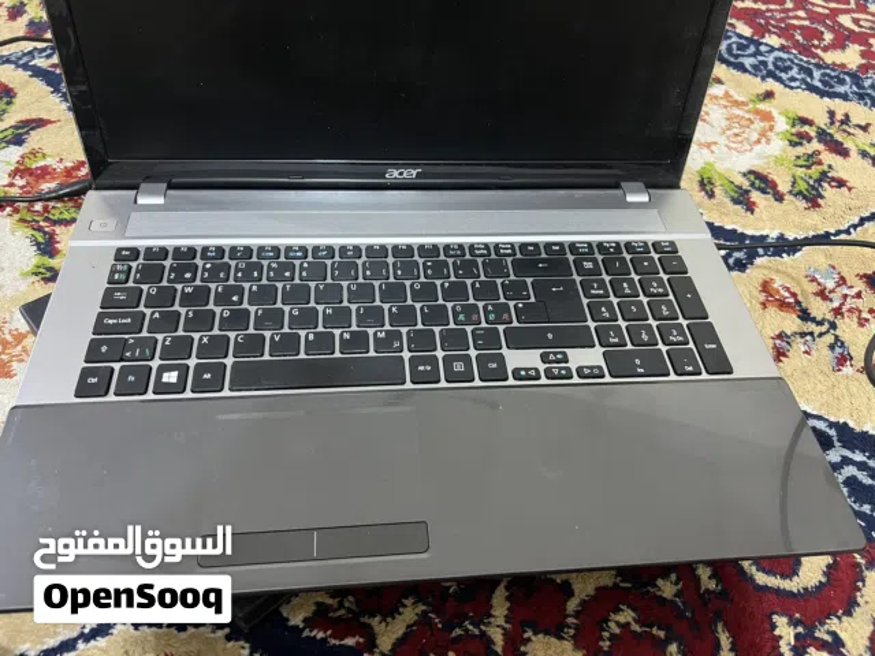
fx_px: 657
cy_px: 328
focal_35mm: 26
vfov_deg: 53.1
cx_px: 438
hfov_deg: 67.3
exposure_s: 1/50
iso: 500
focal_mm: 5.7
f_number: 1.5
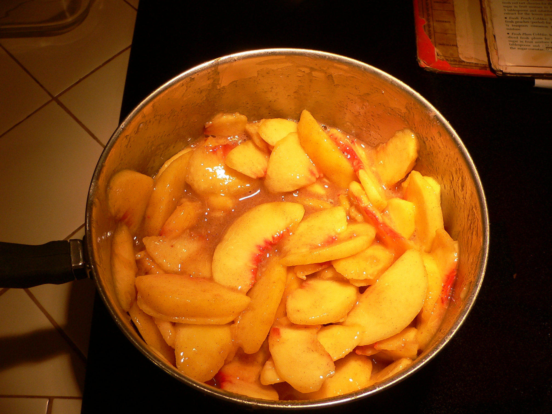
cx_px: 276
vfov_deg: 40.7
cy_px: 207
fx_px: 558
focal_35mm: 35
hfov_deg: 52.6
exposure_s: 1/100
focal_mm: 4.6
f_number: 3.3
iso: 100
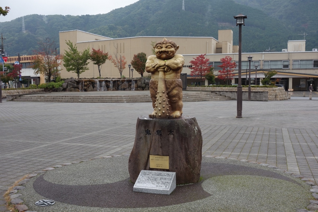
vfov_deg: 31.9
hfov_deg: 46.4
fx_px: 371
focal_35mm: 42
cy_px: 106
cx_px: 159
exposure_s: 1/160
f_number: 5.6
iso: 125
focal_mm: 15.45
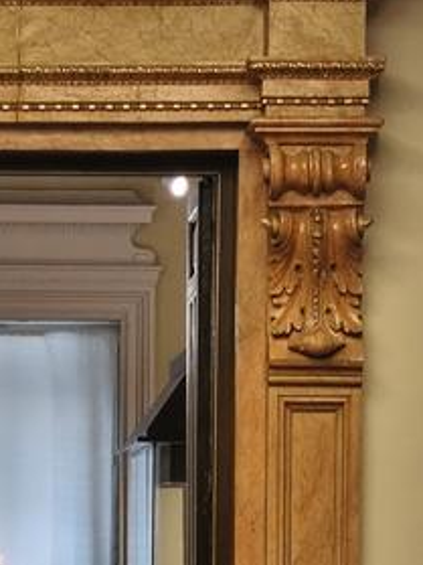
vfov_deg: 9.9
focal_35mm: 198
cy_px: 506
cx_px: 14
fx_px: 3228
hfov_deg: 7.5
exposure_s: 1/33.3
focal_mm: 6.14
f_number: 1.65
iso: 1000
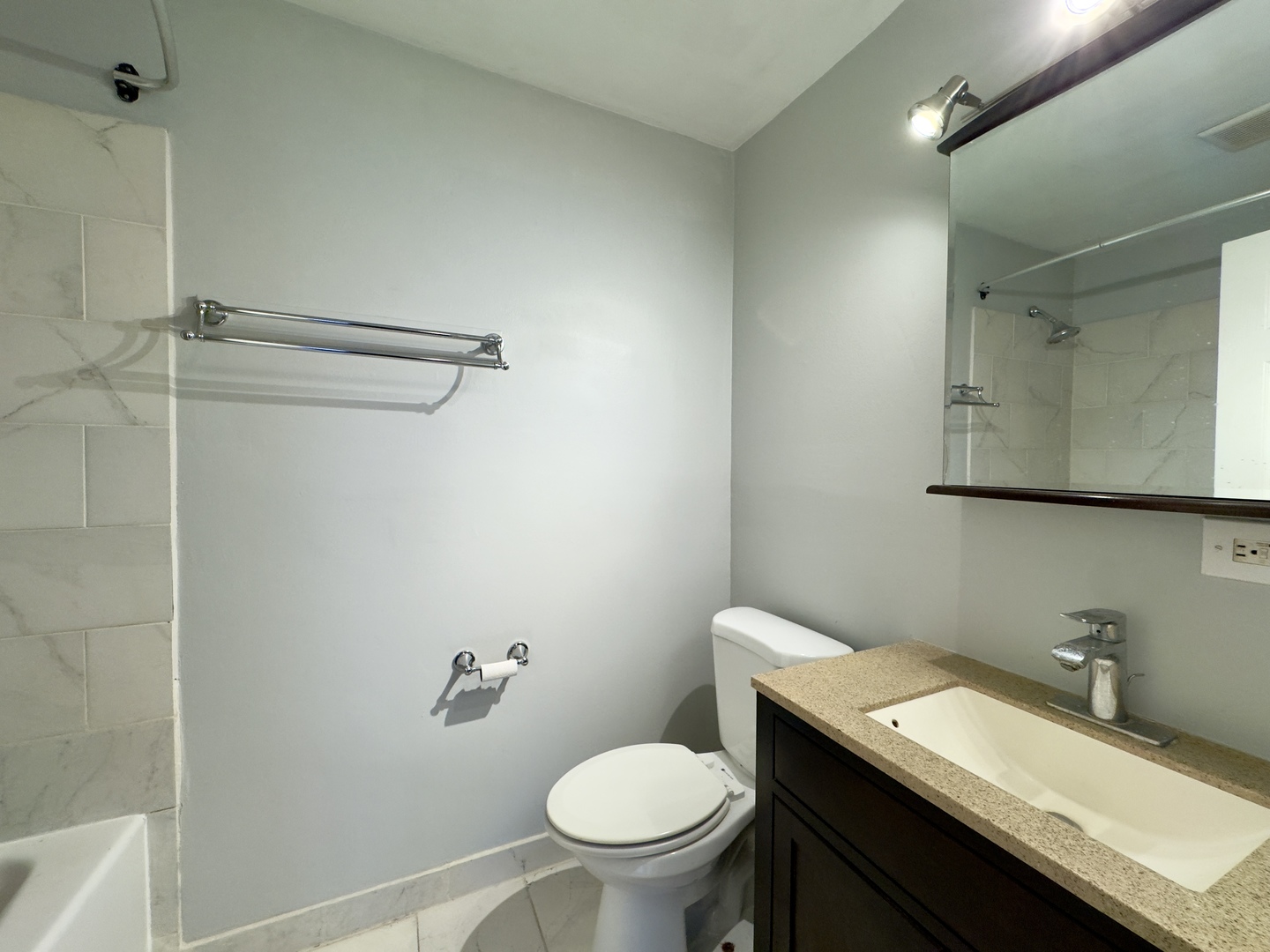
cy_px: 476
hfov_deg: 102.1
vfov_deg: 85.7
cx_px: 635
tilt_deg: -1.7
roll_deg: -0.5
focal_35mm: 14
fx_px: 514
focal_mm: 2.22
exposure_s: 1/120
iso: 200
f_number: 2.2
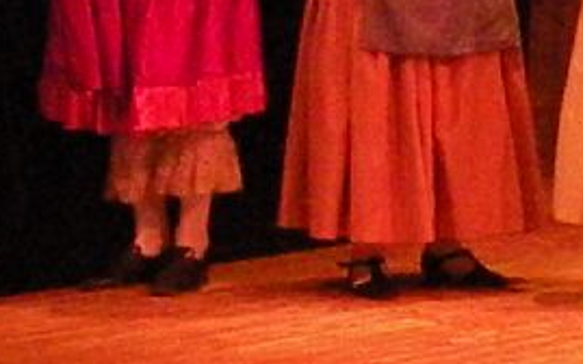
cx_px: 787
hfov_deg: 9.7
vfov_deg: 6.2
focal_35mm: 211
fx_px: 3352
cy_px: -61
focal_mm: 11.9
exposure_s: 1/125
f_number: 8
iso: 3200
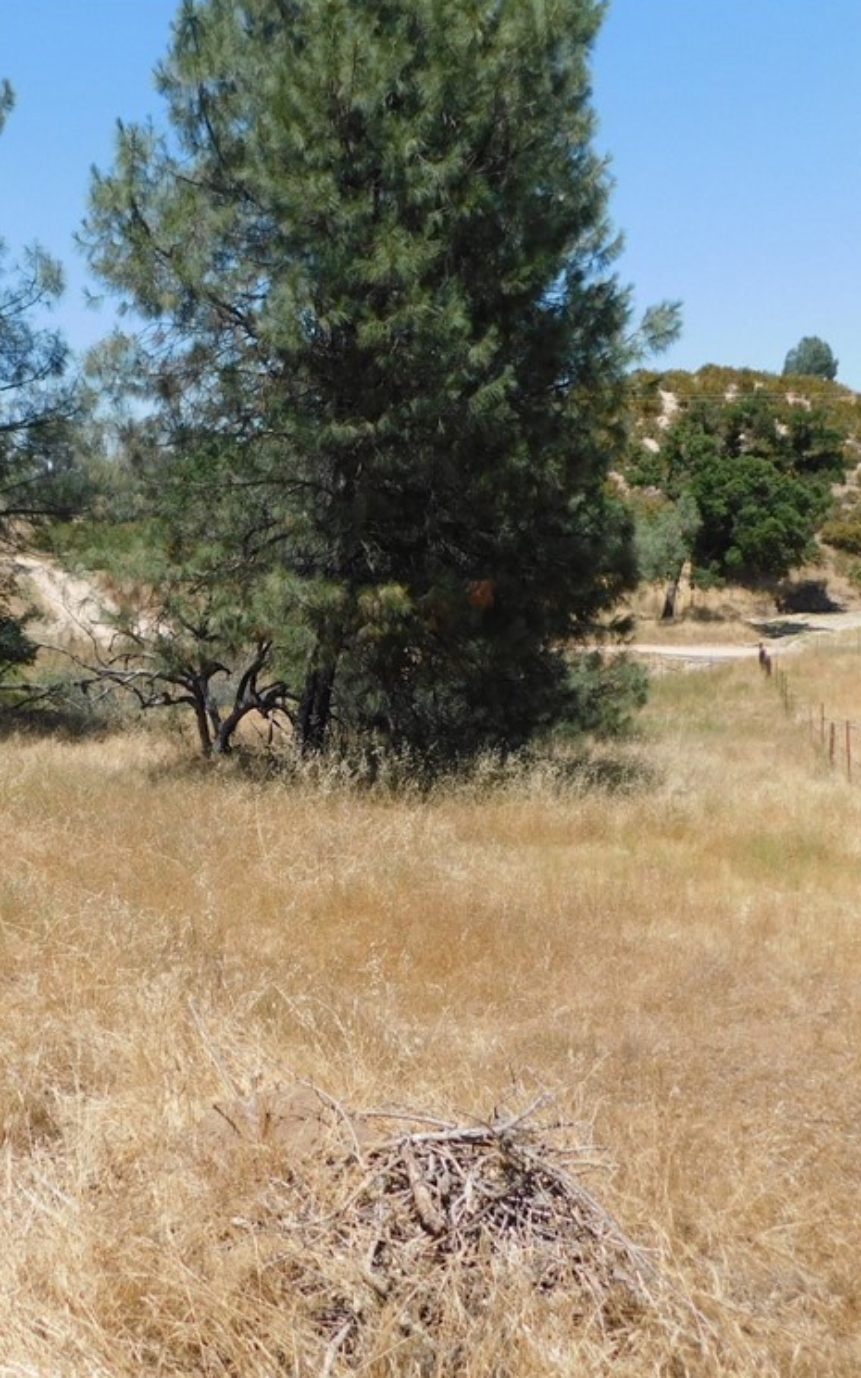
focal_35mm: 35
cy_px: 700
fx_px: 1314
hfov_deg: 35.8
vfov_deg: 55.3
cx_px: 263
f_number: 6
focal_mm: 4.1
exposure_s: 1/400
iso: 125
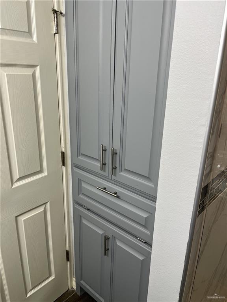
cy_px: 151
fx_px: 227
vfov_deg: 67.3
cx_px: 114
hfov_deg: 53.1
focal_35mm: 26
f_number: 1.6
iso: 64
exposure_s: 1/120
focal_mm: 5.1
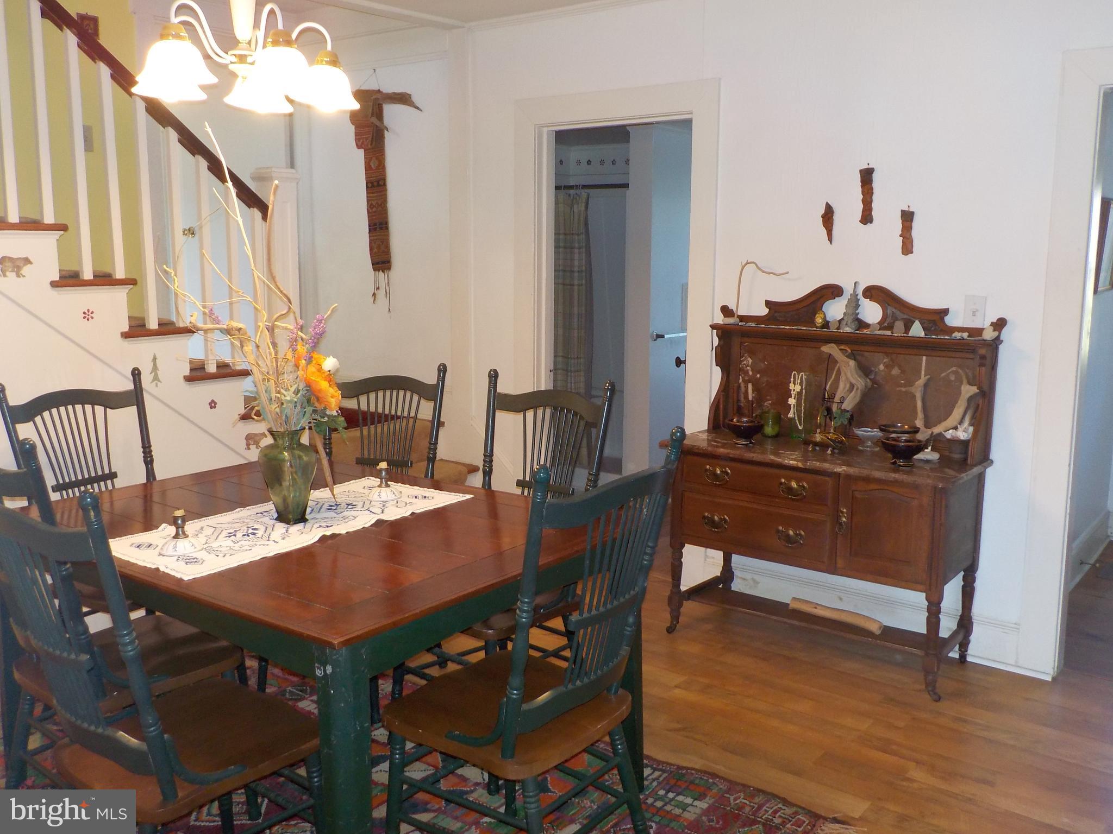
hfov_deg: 60.0
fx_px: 965
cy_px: 417
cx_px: 556
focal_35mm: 30
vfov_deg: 46.8
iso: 250
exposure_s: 1/30
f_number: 3.3
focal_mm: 4.1
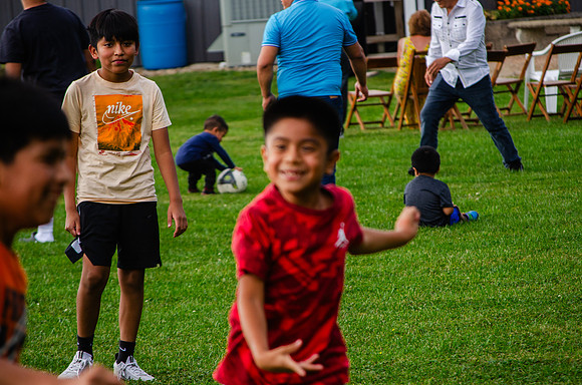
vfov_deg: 6.1
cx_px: 291
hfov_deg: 9.2
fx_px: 3630
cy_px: 192
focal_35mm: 225
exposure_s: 1/500
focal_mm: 150
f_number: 5.6
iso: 250
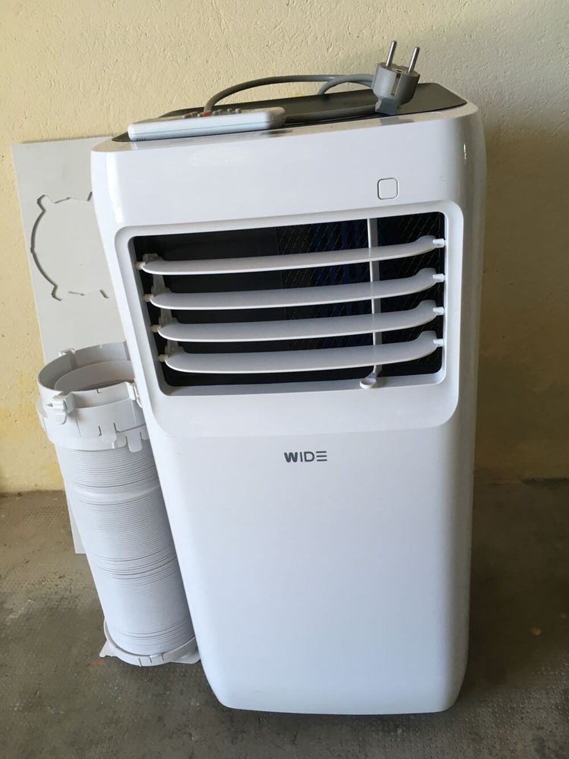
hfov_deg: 48.2
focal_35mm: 29
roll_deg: +4.2
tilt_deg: -30.0
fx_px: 635
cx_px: 284
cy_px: 380
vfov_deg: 61.7
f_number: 2.2
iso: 32
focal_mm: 4.15
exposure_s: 1/33
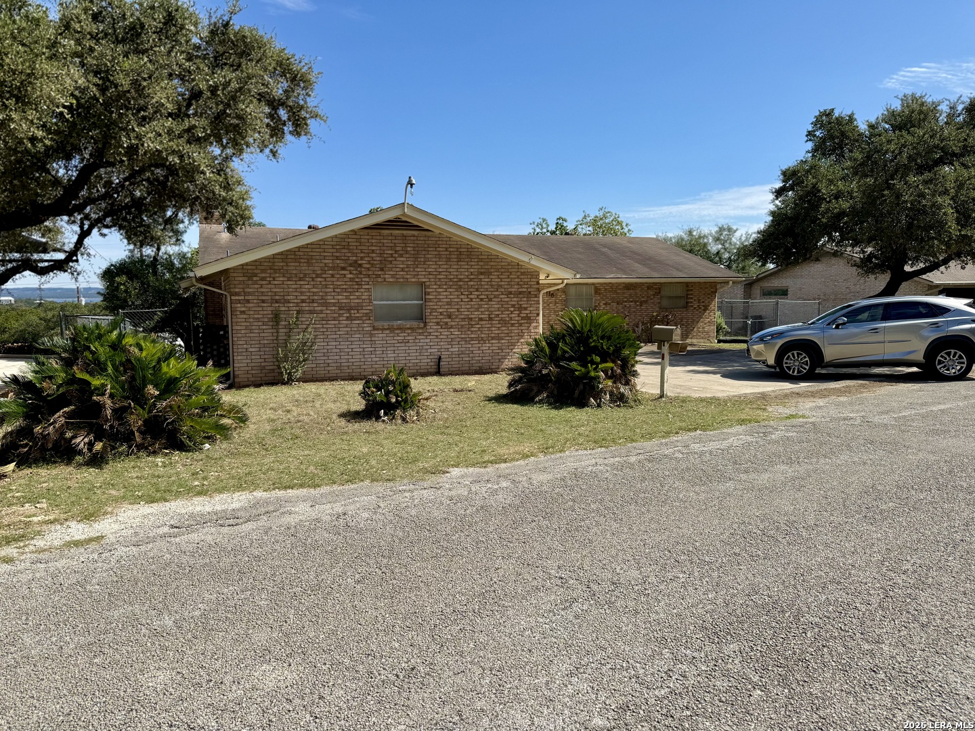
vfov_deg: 56.8
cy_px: 366
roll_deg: +0.6
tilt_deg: -5.5
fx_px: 676
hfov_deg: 71.6
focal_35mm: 24
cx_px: 488
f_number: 1.78
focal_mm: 6.76
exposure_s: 1/5319
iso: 80
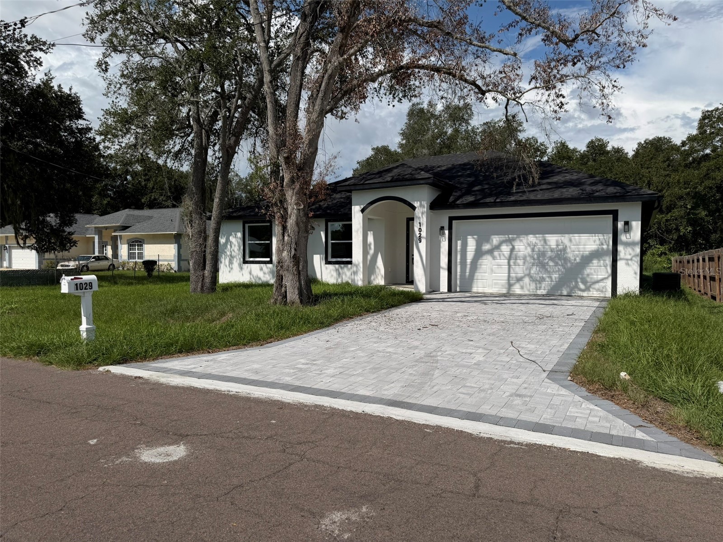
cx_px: 362
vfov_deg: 56.8
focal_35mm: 24
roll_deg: +0.2
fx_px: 501
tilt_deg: -1.7
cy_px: 271
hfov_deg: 71.6
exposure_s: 1/9091
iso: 80
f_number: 1.78
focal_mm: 6.76
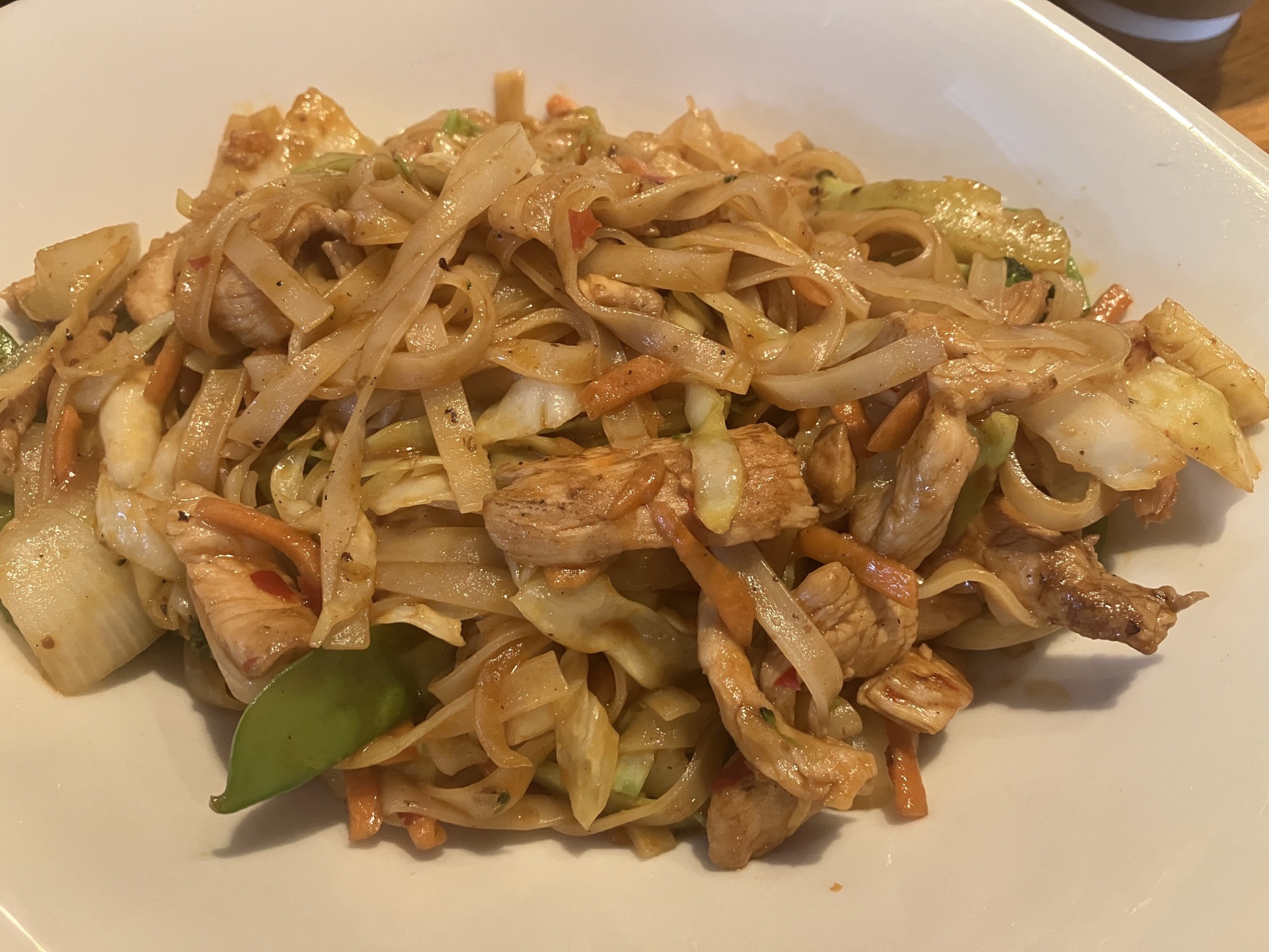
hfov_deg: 63.4
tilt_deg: -56.2
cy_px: 476
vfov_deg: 49.7
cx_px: 634
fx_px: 1026
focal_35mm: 28
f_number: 1.8
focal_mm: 3.99
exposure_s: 1/50
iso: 320
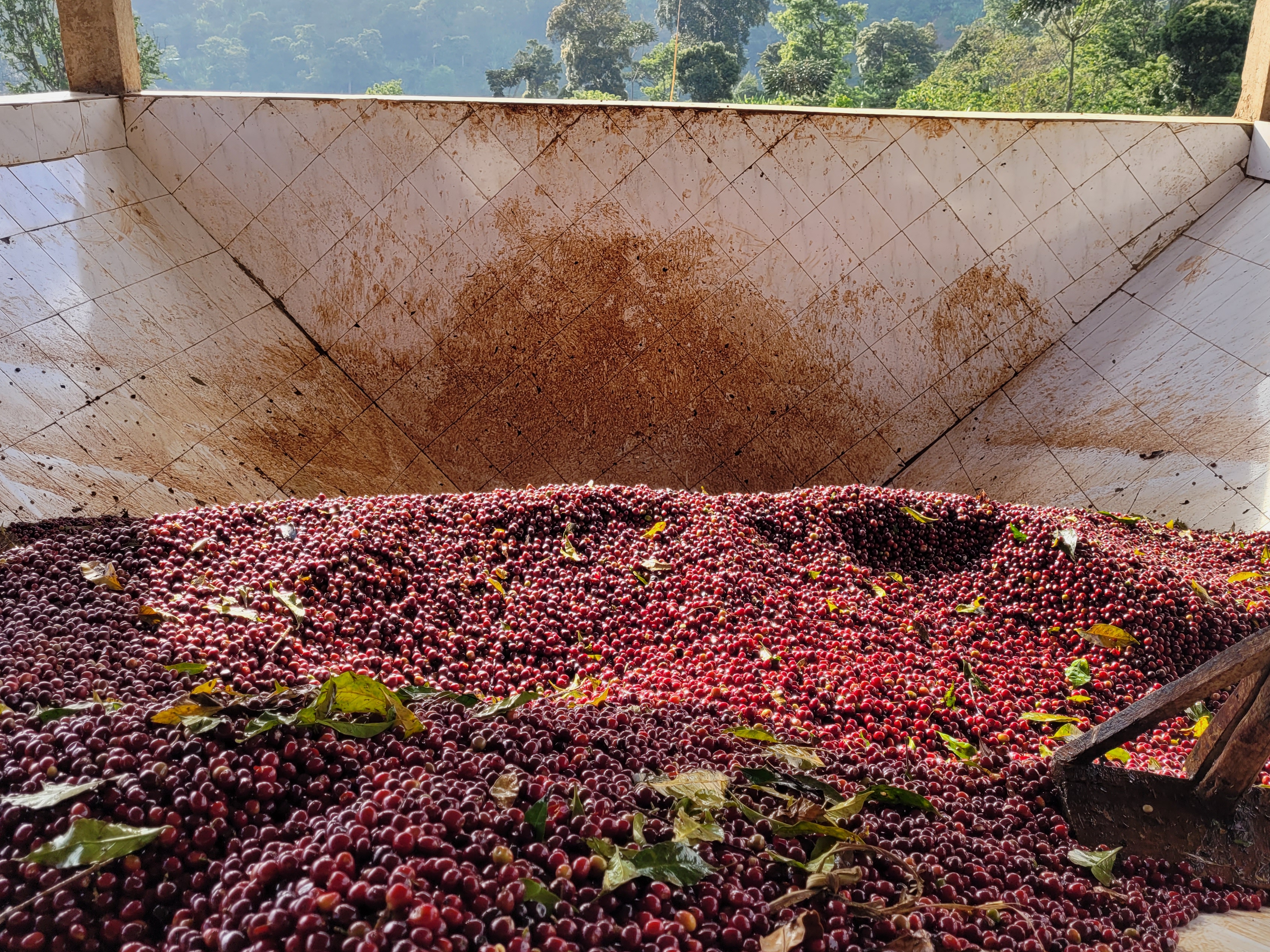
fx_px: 1137
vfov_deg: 45.3
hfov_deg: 58.3
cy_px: 414
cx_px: 648
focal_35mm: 31
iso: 40
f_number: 1.8
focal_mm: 5.4
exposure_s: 1/406
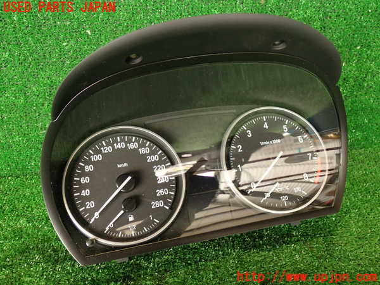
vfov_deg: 44.2
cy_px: 142
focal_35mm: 32
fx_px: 351
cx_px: 190
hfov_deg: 56.8
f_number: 2.4
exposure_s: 1/50
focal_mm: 5.79
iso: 200
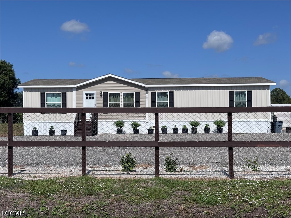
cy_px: 109
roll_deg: +0.5
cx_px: 146
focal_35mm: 48
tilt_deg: +0.5
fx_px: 404
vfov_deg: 30.3
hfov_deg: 39.7
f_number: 1.78
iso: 64
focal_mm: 6.76
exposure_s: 1/6410
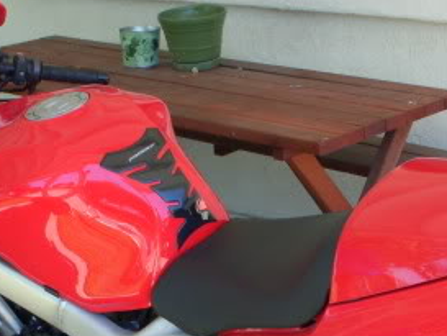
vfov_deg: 16.4
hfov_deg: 22.0
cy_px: 302
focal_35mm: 89
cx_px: 237
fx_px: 1150
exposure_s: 1/160
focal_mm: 6.3
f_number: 3.3
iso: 100
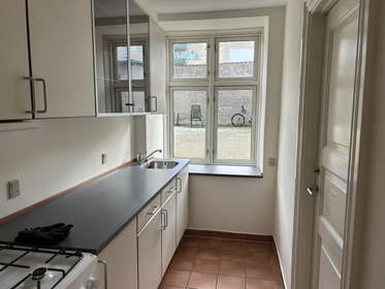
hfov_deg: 67.3
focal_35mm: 26
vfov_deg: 53.1
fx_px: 289
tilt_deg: -6.5
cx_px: 192
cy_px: 144
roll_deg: +0.3
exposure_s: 1/100
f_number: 1.5
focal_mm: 5.7
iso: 64
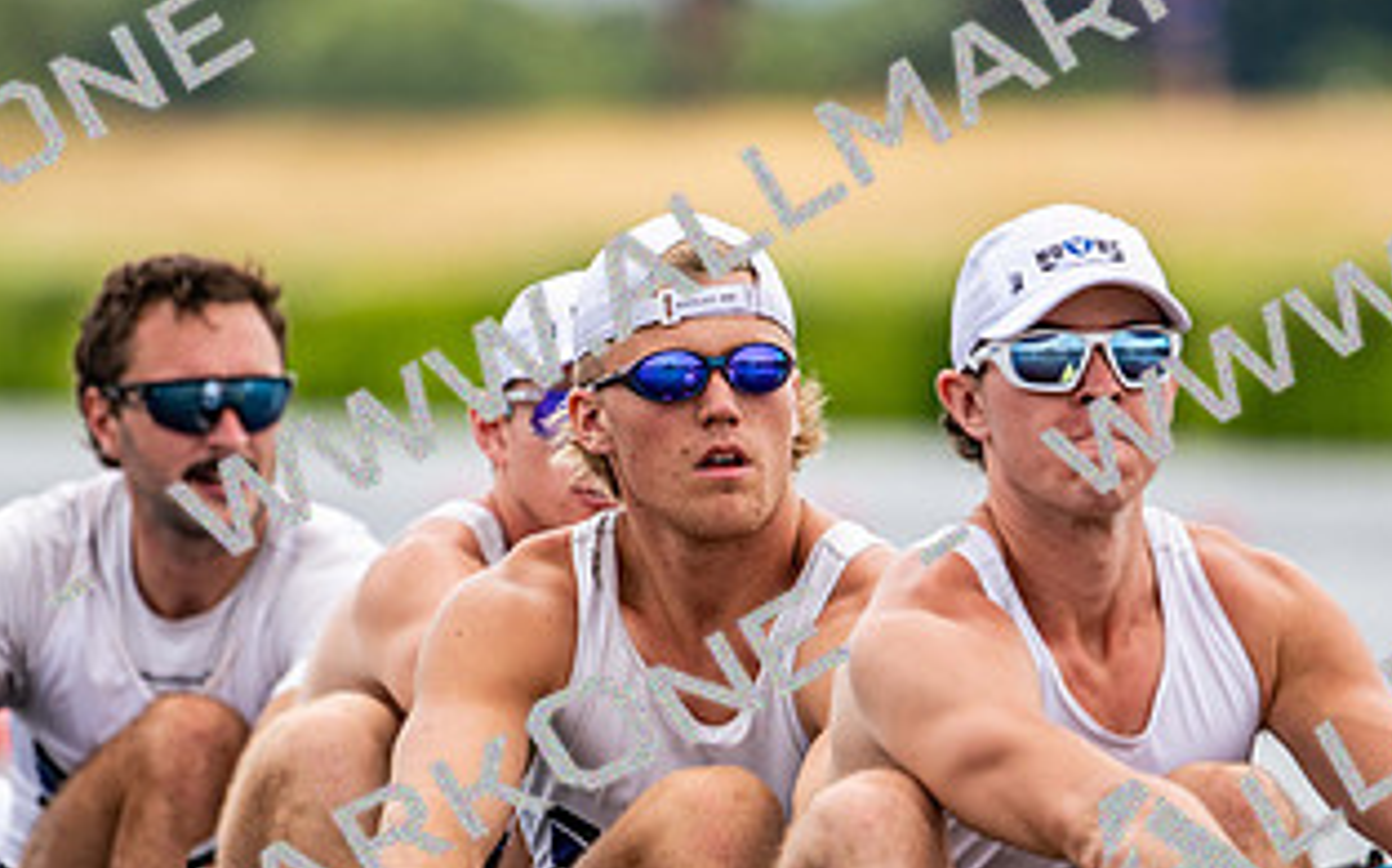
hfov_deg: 2.8
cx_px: 716
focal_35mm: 756
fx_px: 28654
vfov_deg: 1.7
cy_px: 570
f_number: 4.5
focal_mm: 400
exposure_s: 1/2500
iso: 320
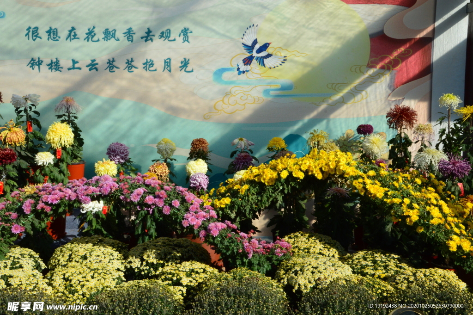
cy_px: 158
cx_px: 236
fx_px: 591
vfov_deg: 29.8
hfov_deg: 43.6
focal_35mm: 45
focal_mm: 30
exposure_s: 1/320
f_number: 25
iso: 800
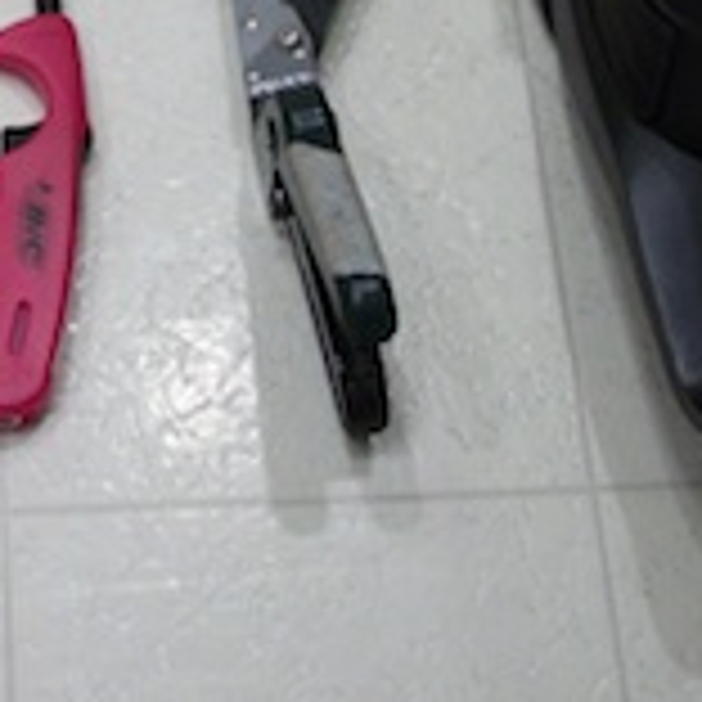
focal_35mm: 95
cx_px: -4
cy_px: -22
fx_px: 2180
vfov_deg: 17.8
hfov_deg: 17.8
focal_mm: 6.3
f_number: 3.1
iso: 160
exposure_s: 1/13
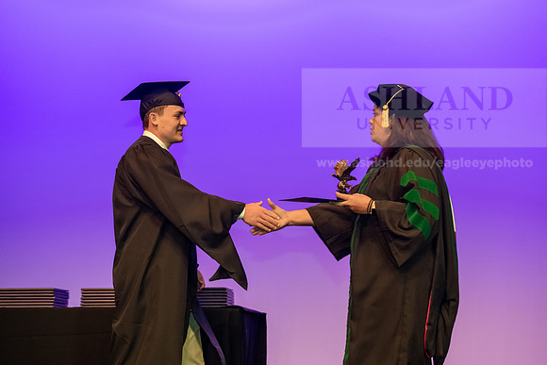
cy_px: 182
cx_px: 274
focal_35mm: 80
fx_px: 1216
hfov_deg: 25.4
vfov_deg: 17.1
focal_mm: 80
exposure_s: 1/200
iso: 3200
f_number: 4
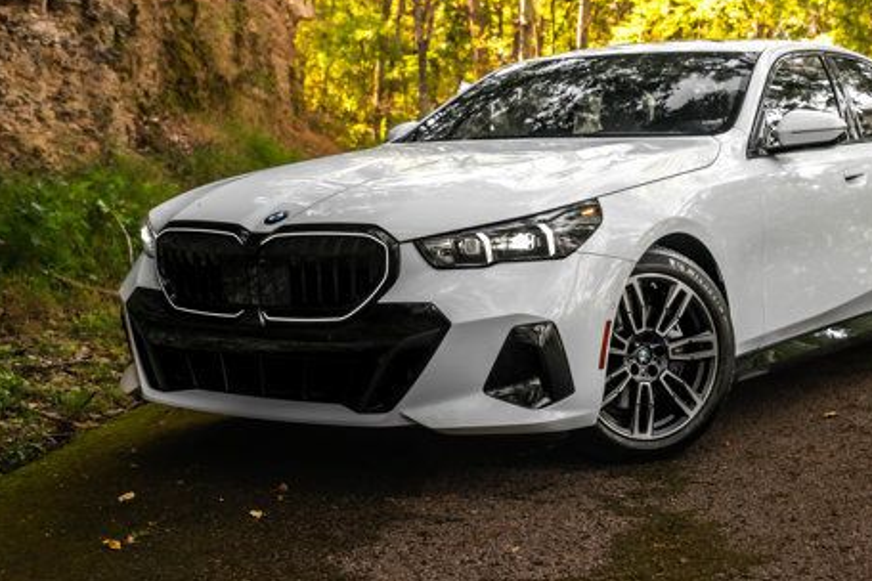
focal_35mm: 59
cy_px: 257
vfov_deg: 23.0
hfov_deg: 33.7
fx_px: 1429
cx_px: 560
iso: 800
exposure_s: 1/200
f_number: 4.5
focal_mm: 42
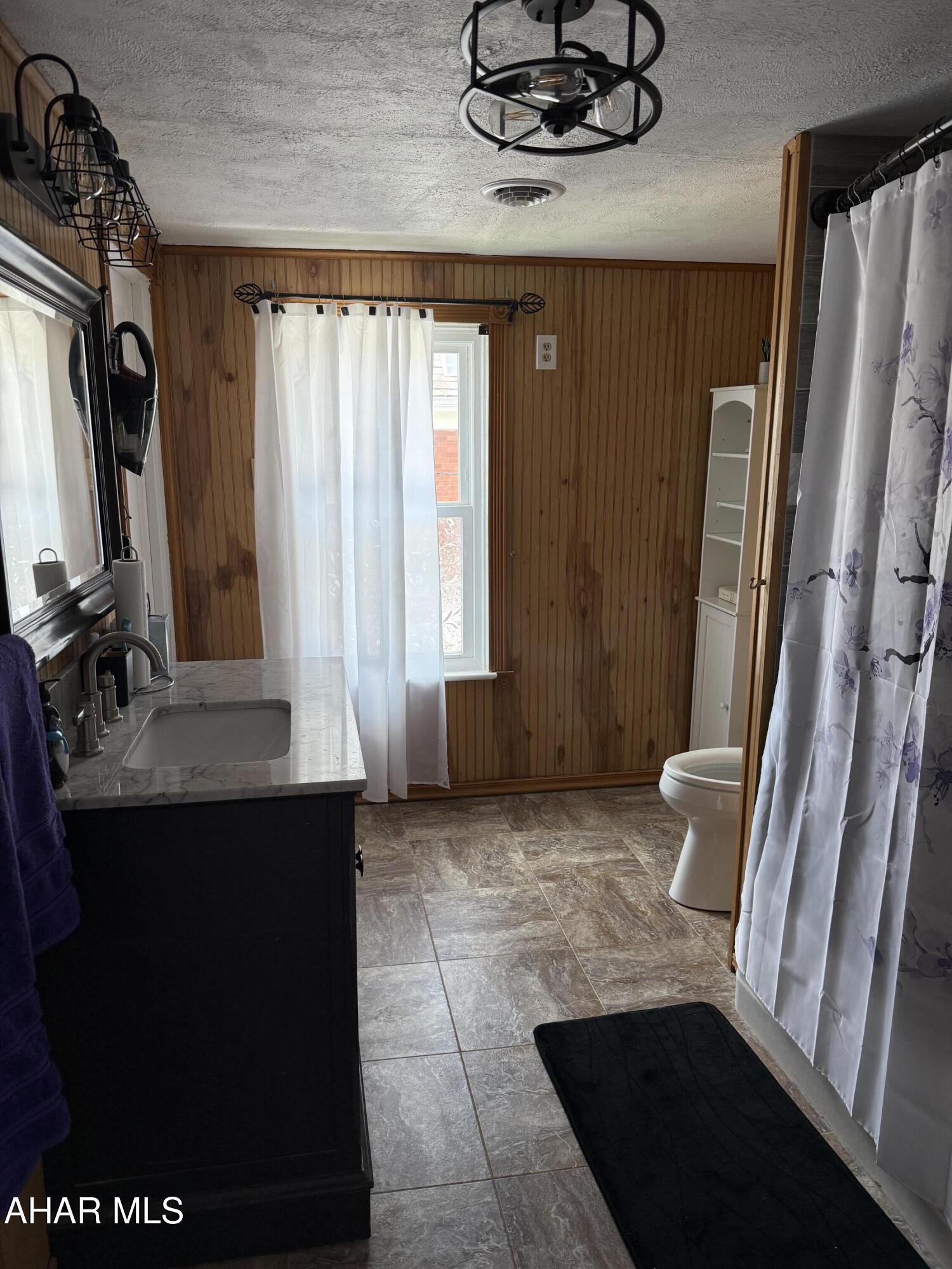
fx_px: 880
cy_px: 634
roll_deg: +0.1
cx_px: 476
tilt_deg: -11.1
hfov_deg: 56.8
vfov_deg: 71.6
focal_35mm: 24
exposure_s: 1/158
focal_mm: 6.76
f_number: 1.78
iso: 200
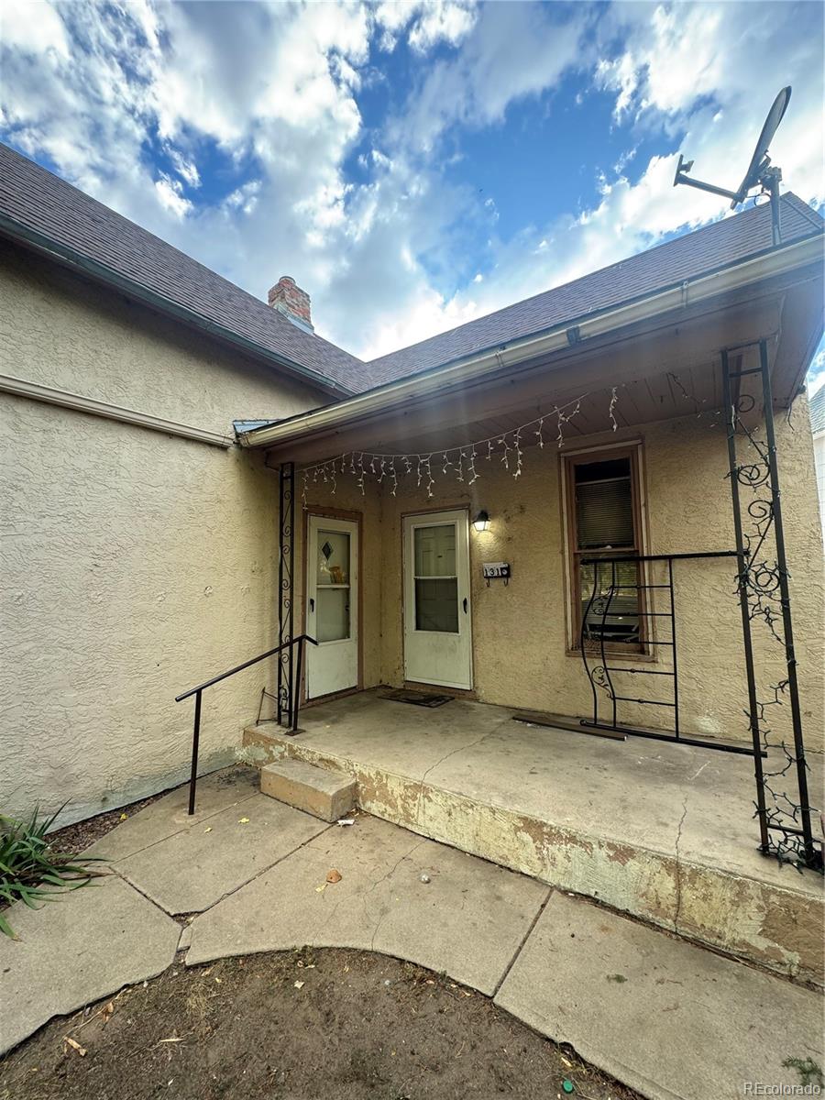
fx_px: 445
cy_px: 550
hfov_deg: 85.7
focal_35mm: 14
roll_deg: +0.8
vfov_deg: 102.1
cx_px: 412
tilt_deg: +4.8
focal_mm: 2.22
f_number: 2.2
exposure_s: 1/99
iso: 40
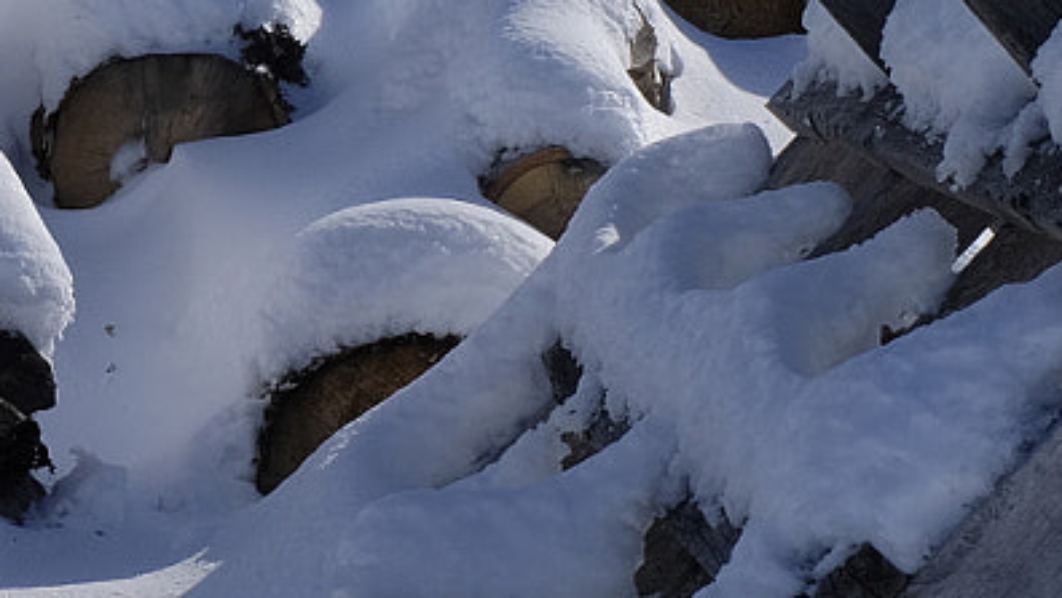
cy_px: 11
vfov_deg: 6.1
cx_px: 16
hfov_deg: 10.7
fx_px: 5605
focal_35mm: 199
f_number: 13
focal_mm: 31
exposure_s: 1/350
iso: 200
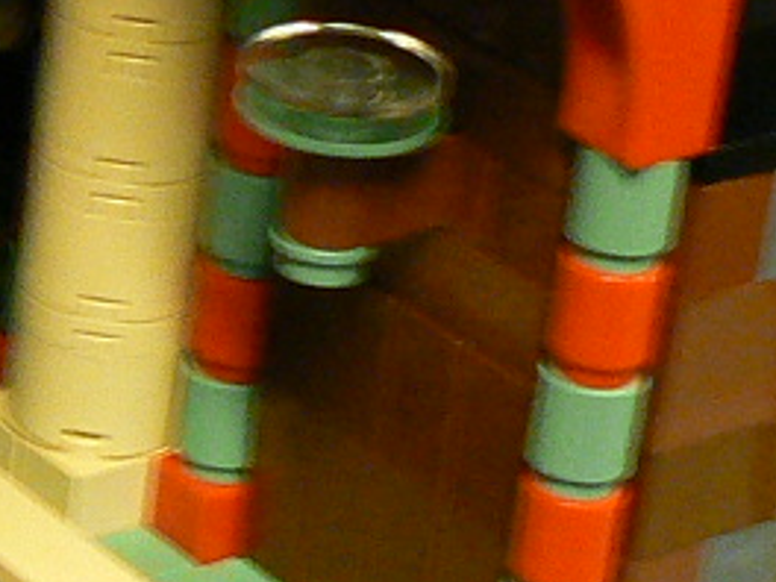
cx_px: -570
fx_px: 4461
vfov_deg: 7.5
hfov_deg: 9.5
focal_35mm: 199
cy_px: 247
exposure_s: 1/10
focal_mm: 6
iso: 200
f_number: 2.8
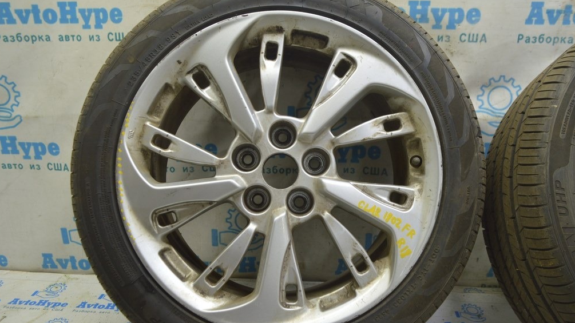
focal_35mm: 32
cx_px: 285
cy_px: 172
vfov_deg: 36.6
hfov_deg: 61.0
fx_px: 488
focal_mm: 20
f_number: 5.6
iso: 400
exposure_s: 1/20
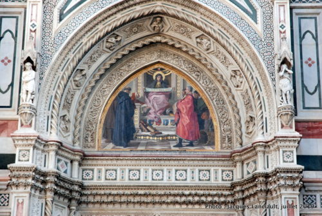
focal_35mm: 98
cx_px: 161
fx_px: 873
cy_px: 108
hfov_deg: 20.9
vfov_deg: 14.1
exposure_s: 1/80
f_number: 9
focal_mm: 65
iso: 320
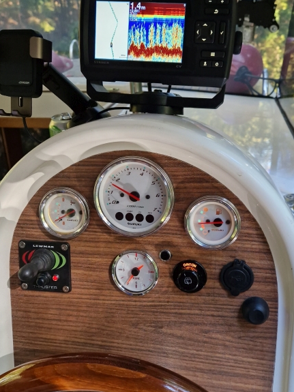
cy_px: 191
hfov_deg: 44.0
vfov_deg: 56.8
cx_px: 167
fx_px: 363
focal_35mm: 32
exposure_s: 1/100
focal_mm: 5.4
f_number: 1.8
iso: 200
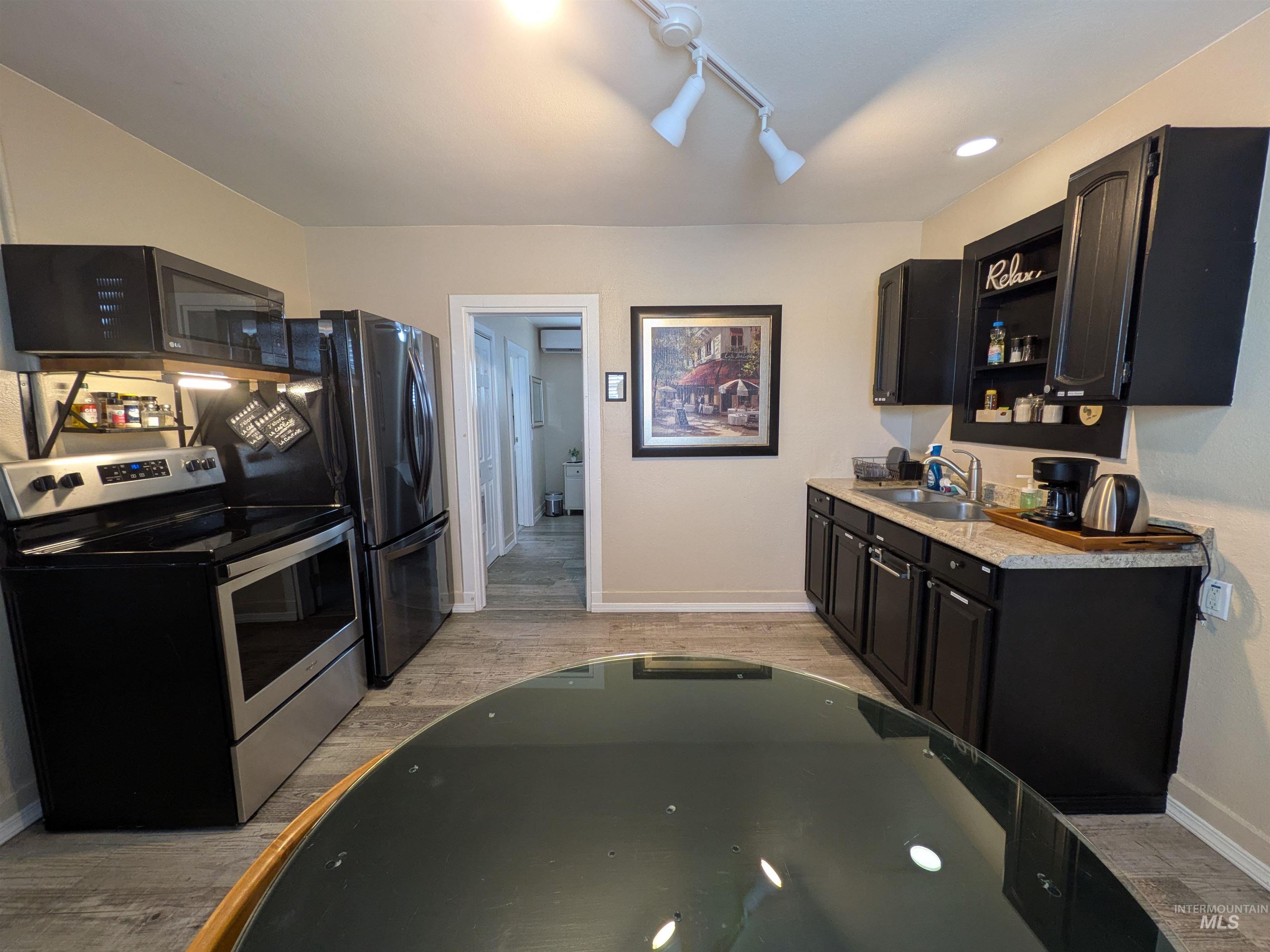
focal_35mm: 14
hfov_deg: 102.1
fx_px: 514
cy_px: 476
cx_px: 635
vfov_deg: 85.7
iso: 99
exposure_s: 1/24
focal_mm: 1.85
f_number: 2.2
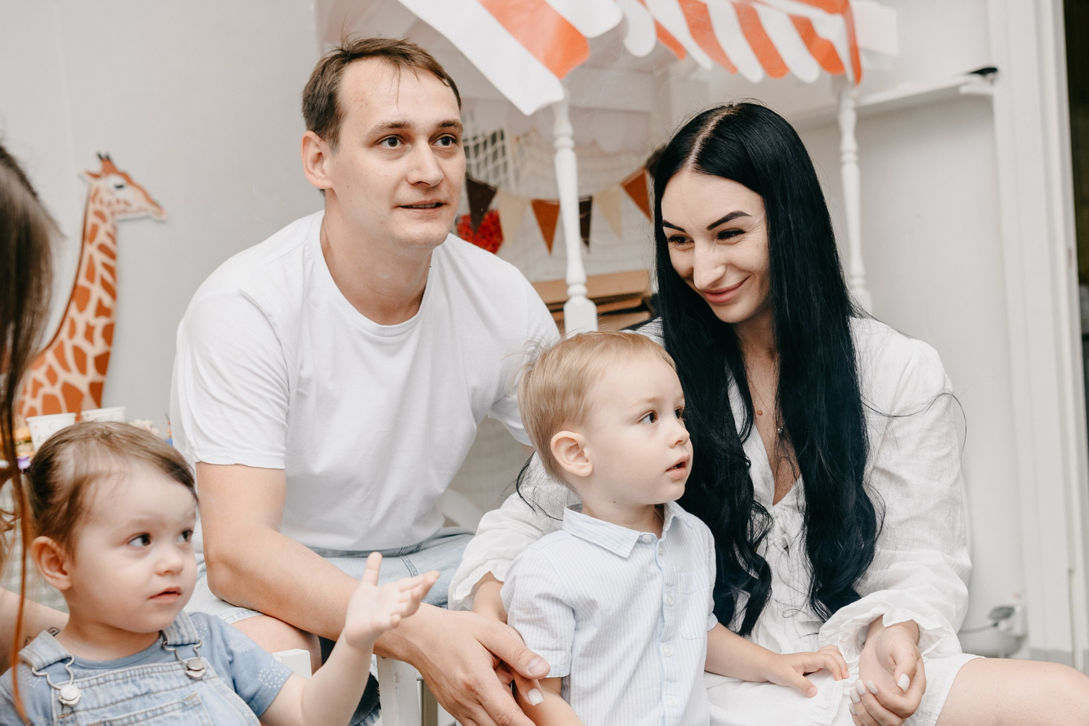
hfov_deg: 33.9
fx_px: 1784
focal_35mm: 59
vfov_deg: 22.9
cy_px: 506
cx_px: 545
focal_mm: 38
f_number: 3.5
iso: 160
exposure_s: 1/160
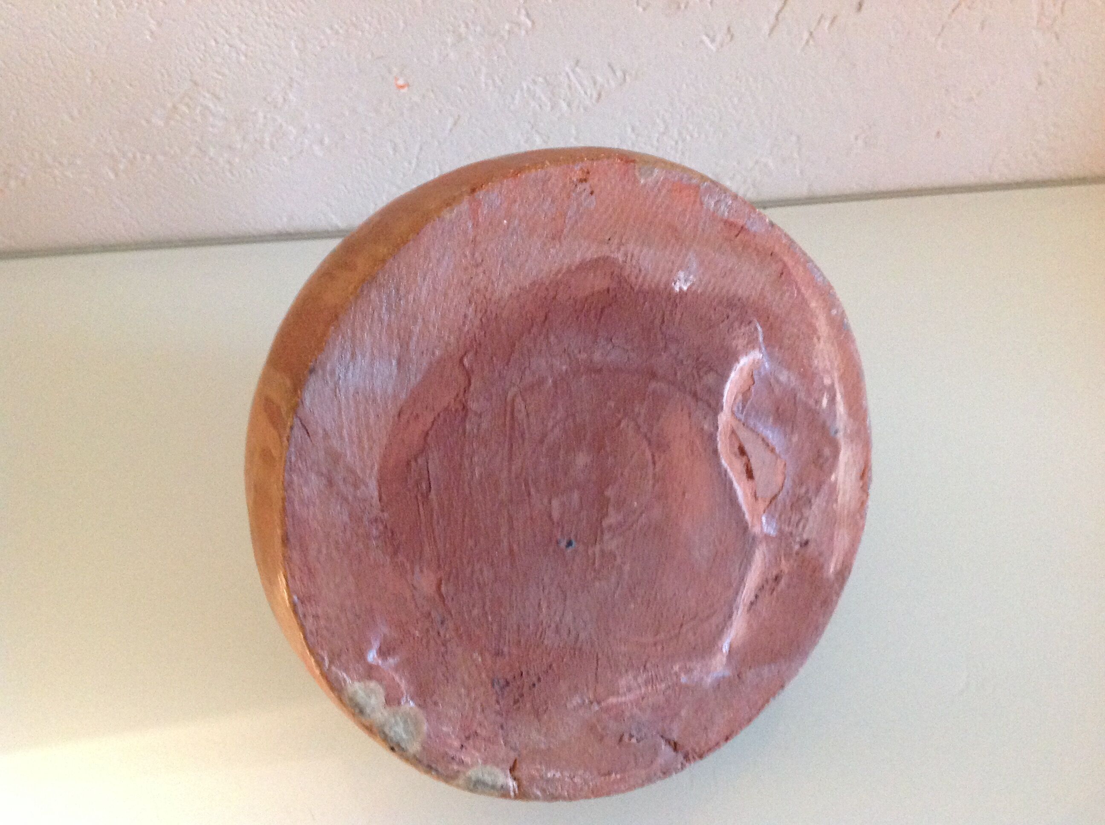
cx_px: 552
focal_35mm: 35
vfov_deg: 40.6
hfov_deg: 52.7
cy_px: 412
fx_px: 1116
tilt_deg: -54.0
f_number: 2.4
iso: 400
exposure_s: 1/17
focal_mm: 4.28
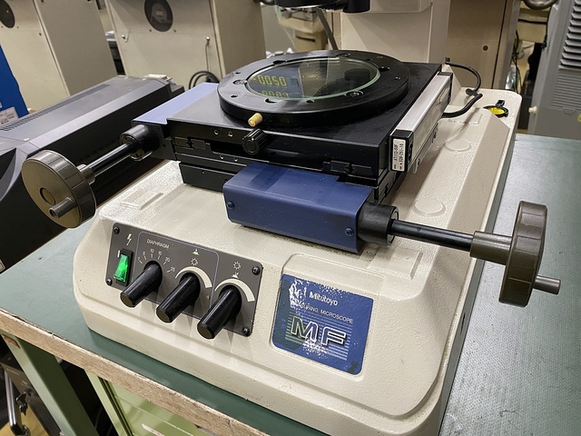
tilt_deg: -33.6
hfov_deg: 67.3
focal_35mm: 26
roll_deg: +5.8
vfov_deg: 53.1
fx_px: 436
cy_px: 218
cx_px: 290
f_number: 1.8
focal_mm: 4.25
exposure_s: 1/50
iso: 200
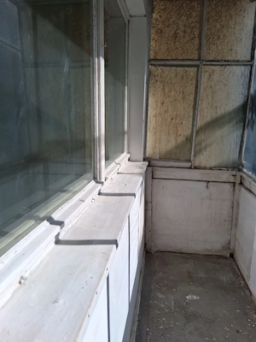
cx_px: 128
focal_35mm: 26
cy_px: 171
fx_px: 256
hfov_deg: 53.1
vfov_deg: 67.3
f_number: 1.8
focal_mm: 3.98
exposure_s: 1/833
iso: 25
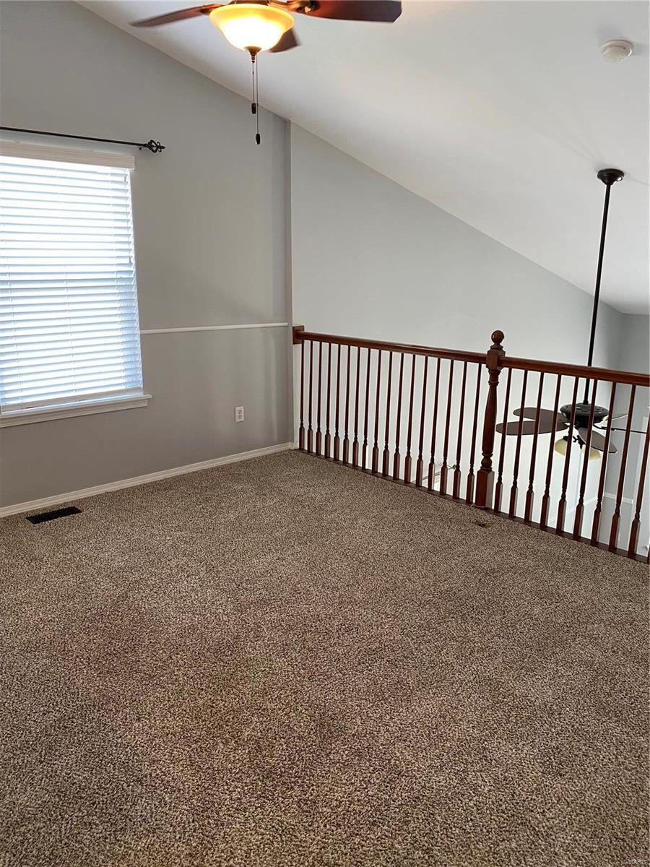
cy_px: 434
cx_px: 325
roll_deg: -1.6
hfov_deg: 53.1
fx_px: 651
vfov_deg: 67.3
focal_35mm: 26
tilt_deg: -13.7
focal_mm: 4.25
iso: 100
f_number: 1.8
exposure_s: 1/60
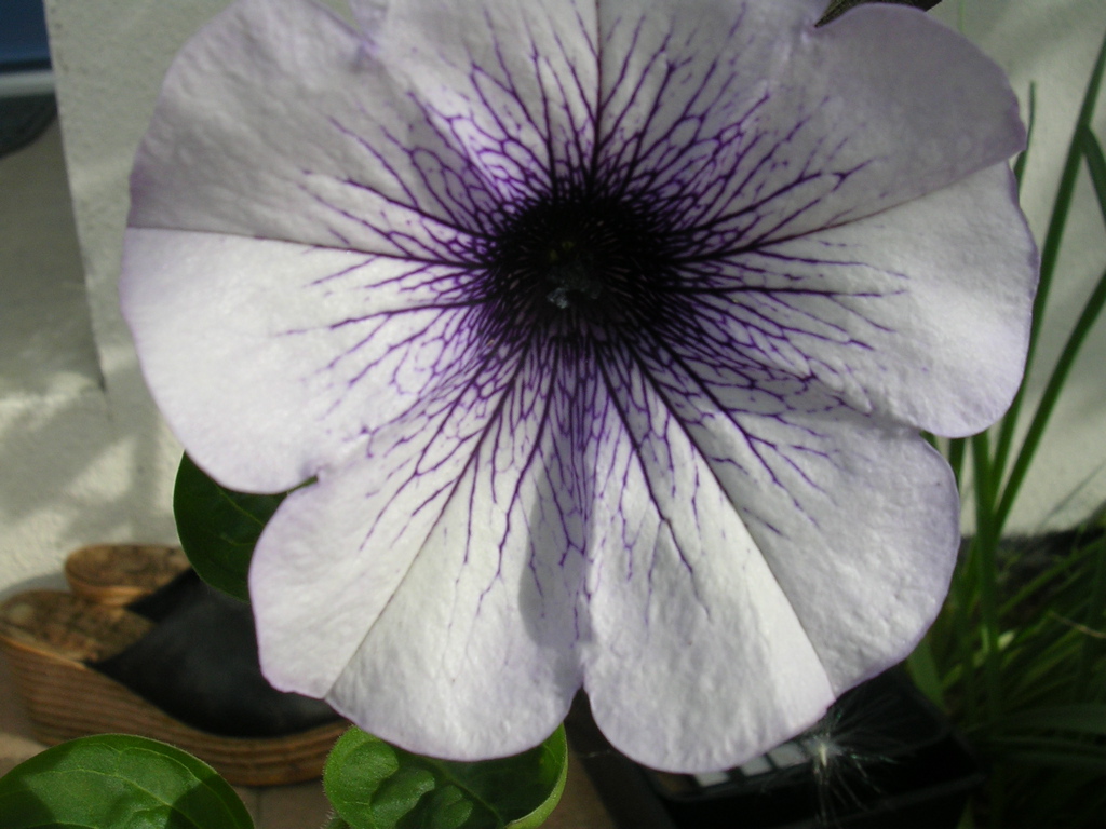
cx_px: 553
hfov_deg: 49.0
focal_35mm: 38
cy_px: 414
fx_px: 1214
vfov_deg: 37.7
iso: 50
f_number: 5.6
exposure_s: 1/256
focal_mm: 5.8
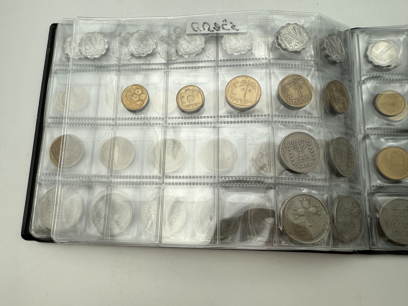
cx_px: 204
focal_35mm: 24
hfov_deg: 71.6
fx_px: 283
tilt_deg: -79.1
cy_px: 153
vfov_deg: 56.8
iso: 40
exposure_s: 1/326
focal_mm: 2.22
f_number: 2.2
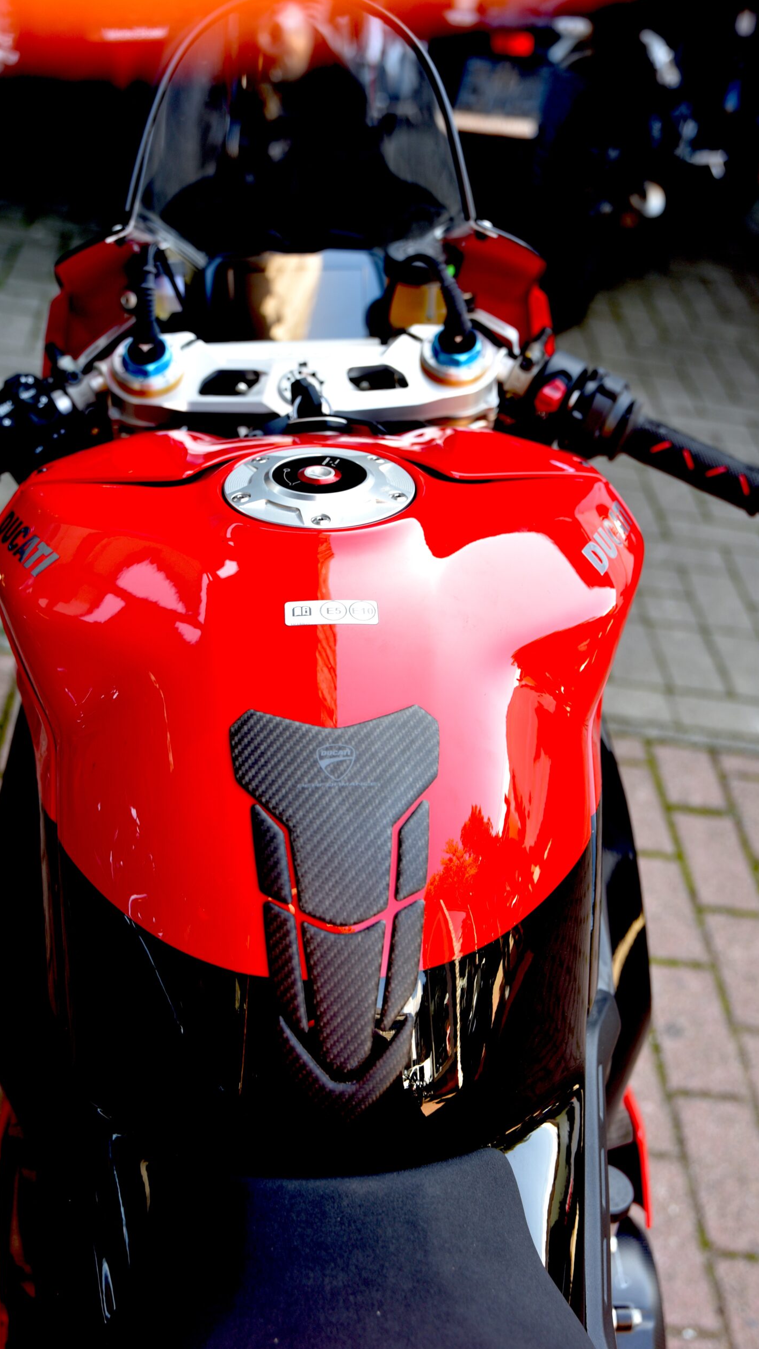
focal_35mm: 47
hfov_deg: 25.4
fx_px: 1681
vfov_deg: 43.7
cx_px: 337
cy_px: 667
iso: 200
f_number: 4.5
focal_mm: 44
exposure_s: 1/80
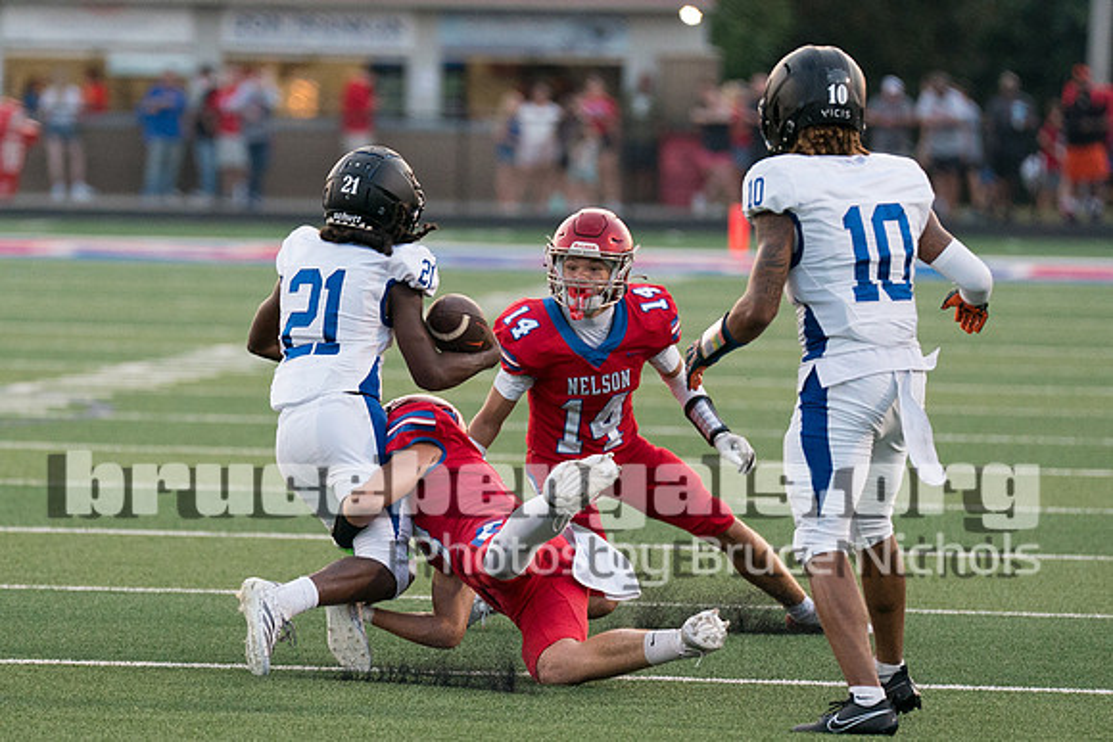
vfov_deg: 3.5
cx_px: 411
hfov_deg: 5.3
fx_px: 12111
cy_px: 382
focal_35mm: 392
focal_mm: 200
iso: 1600
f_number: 2.8
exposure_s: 1/2000
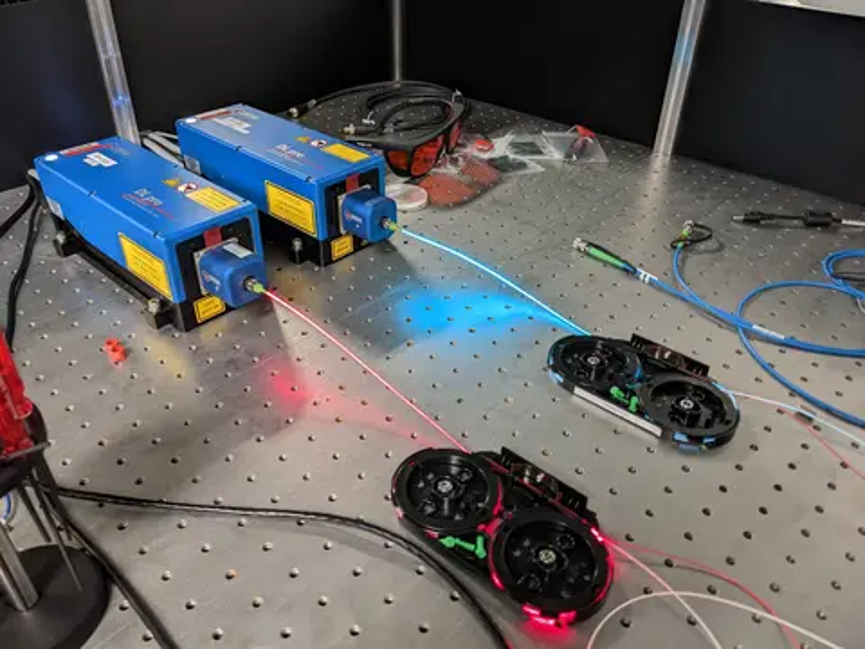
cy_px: 324
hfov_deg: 65.3
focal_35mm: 27
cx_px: 432
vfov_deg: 51.4
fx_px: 675
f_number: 1.73
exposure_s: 1/24
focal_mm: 4.38
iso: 192
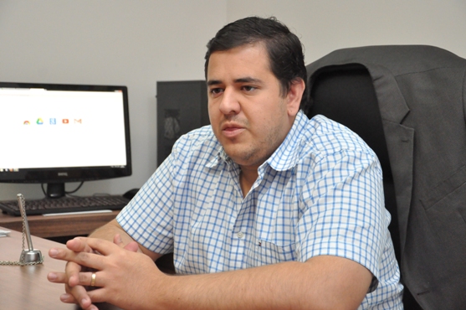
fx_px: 1008
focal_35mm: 78
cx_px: 233
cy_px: 155
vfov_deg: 17.5
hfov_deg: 26.0
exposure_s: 1/60
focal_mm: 52
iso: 3200
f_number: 8
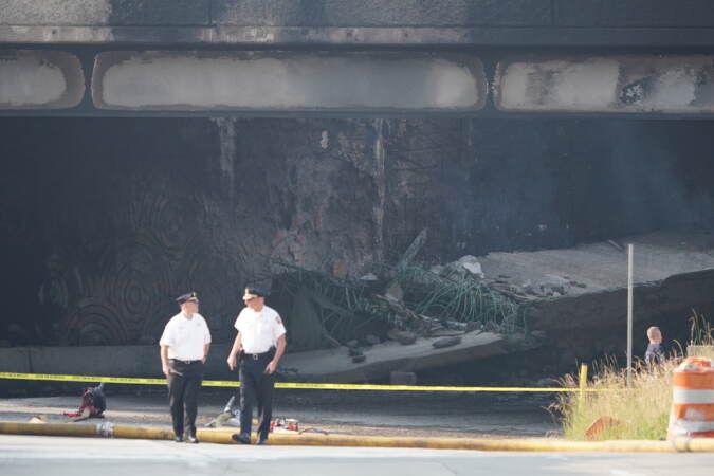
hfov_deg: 3.4
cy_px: 238
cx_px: 357
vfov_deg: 2.3
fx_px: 11899
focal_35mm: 600
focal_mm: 400
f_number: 5.6
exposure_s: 1/1000
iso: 1000
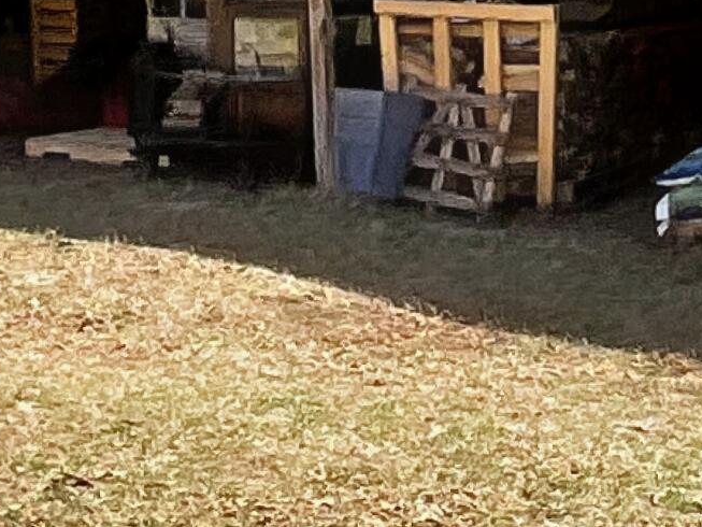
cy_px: 87
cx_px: 547
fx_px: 2049
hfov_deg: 19.3
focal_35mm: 101
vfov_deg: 14.5
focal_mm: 1.27
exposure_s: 1/613
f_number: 2.4
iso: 20
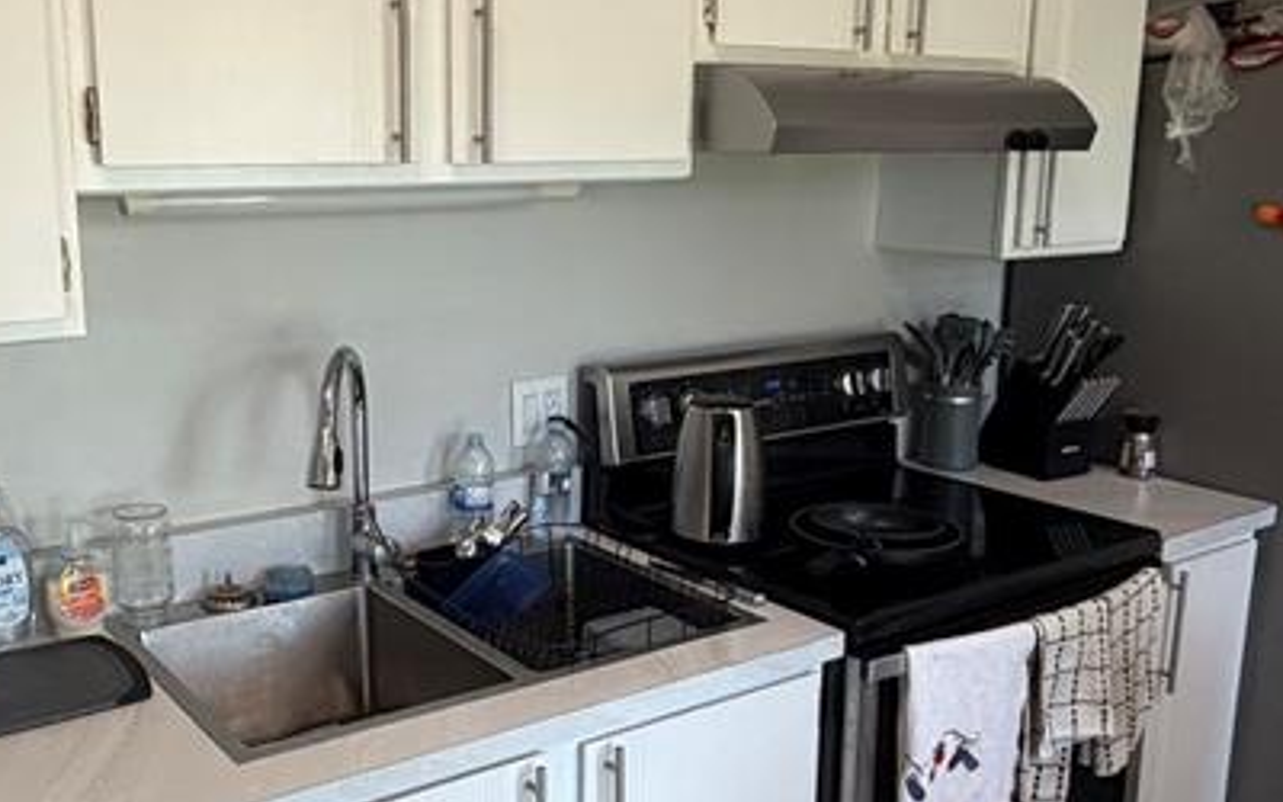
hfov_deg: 51.3
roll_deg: -0.5
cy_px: 395
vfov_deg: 33.6
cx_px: 523
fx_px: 1329
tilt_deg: -11.4
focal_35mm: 38
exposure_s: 1/60
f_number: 2.2
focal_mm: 2.22
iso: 200
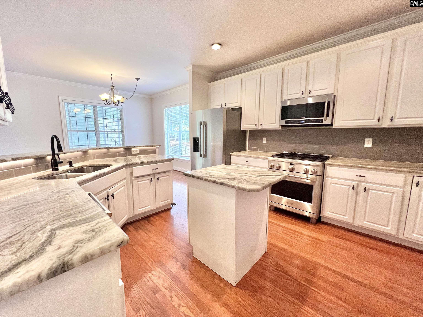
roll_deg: +0.3
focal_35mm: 13
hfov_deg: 106.2
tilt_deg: -8.9
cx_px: 212
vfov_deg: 89.9
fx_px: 159
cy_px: 158
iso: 250
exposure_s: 1/120
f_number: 1.8
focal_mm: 1.57
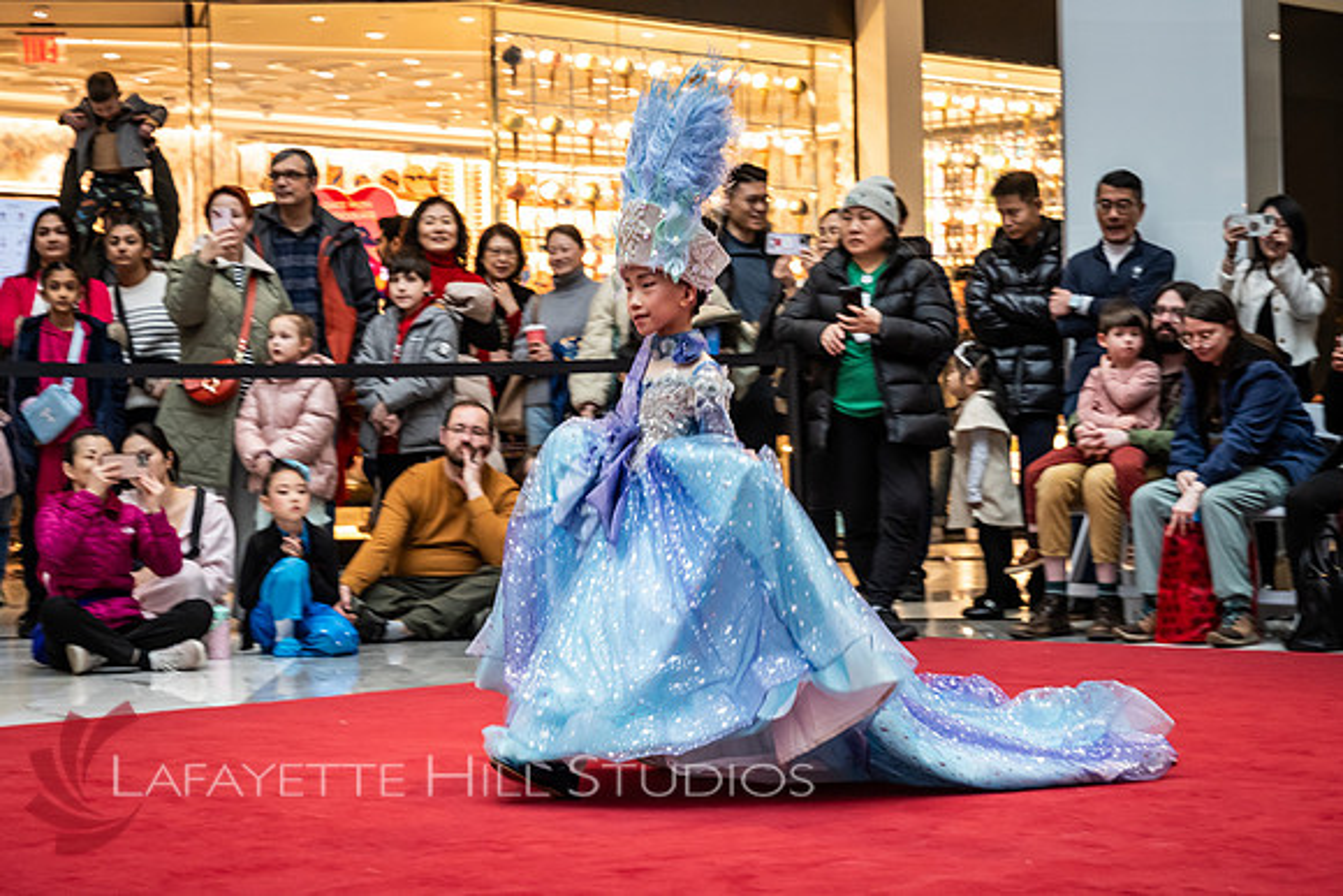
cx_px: 634
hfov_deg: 25.3
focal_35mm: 80
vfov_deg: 17.0
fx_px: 2997
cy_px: 504
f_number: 8
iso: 2000
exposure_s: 1/100
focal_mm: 70
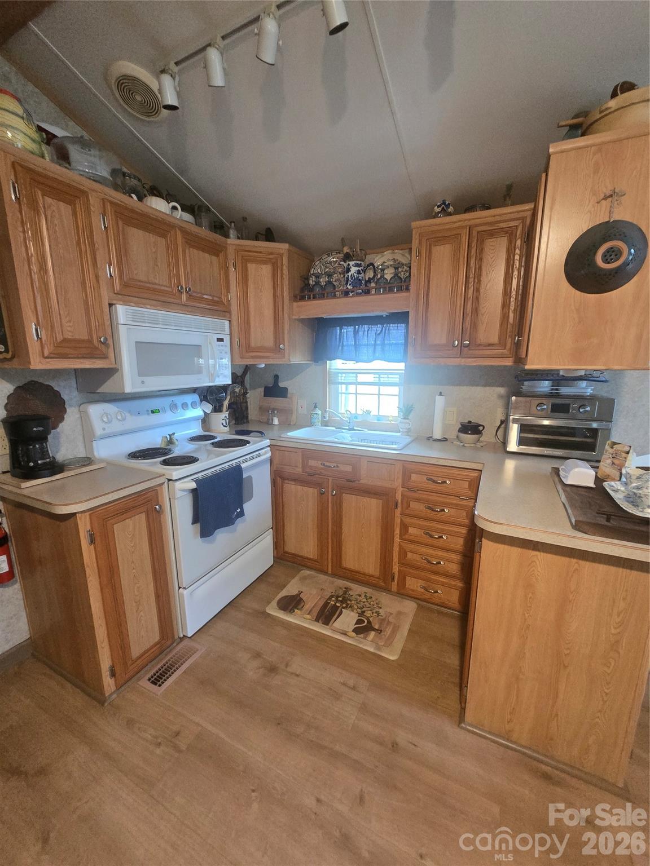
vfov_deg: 106.2
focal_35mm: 13
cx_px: 325
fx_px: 325
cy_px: 433
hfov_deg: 89.9
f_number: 2.2
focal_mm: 2.2
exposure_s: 1/60
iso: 800
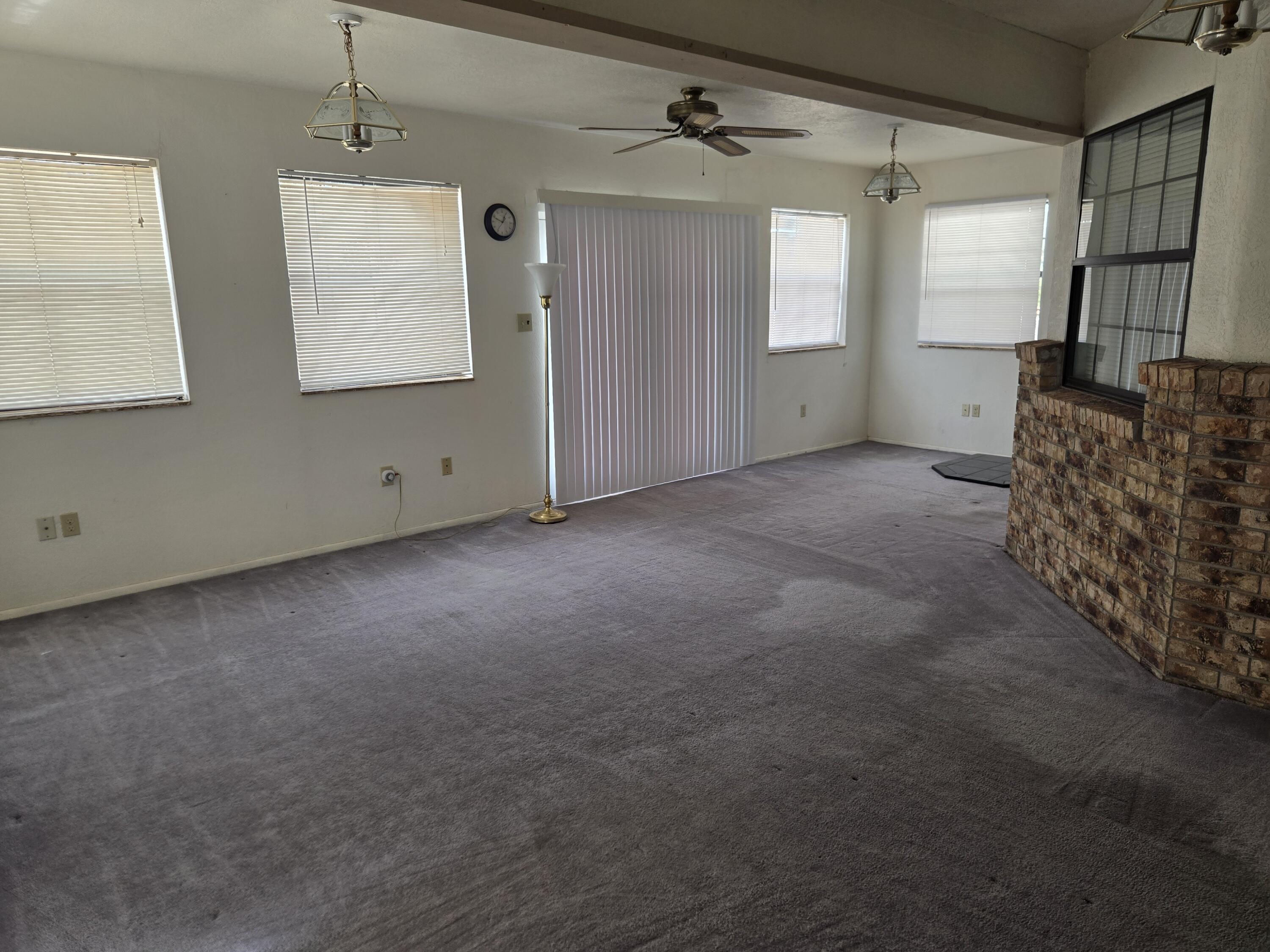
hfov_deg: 73.9
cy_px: 476
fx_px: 844
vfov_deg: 58.9
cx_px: 635
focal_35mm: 23
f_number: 1.8
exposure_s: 1/180
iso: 50
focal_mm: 5.4
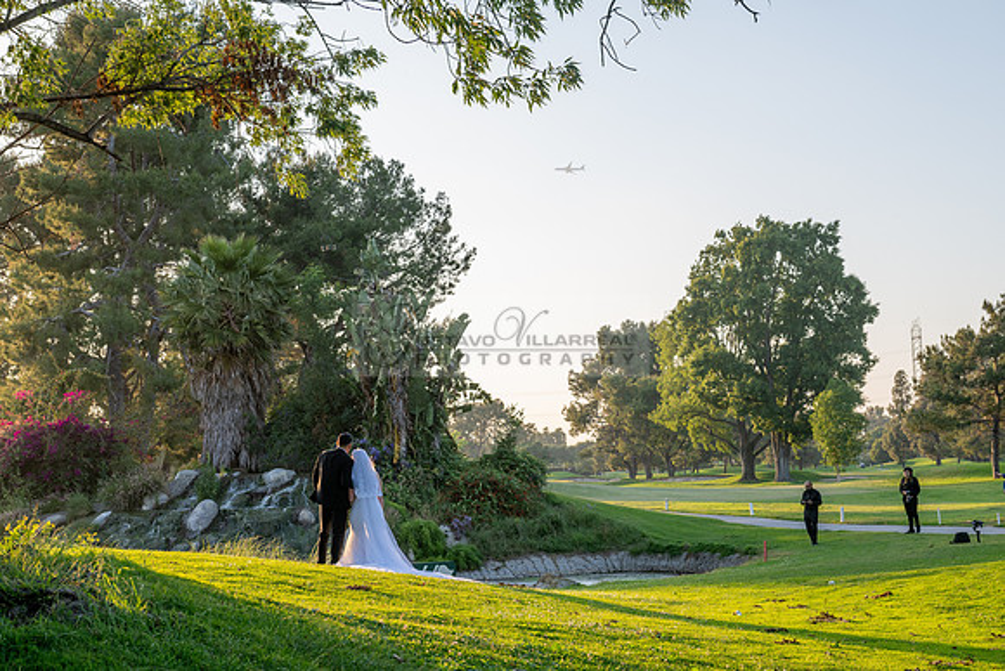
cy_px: 335
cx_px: 521
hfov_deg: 38.8
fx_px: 1427
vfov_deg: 26.4
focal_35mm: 51
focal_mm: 48
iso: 200
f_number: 6.3
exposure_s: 1/200
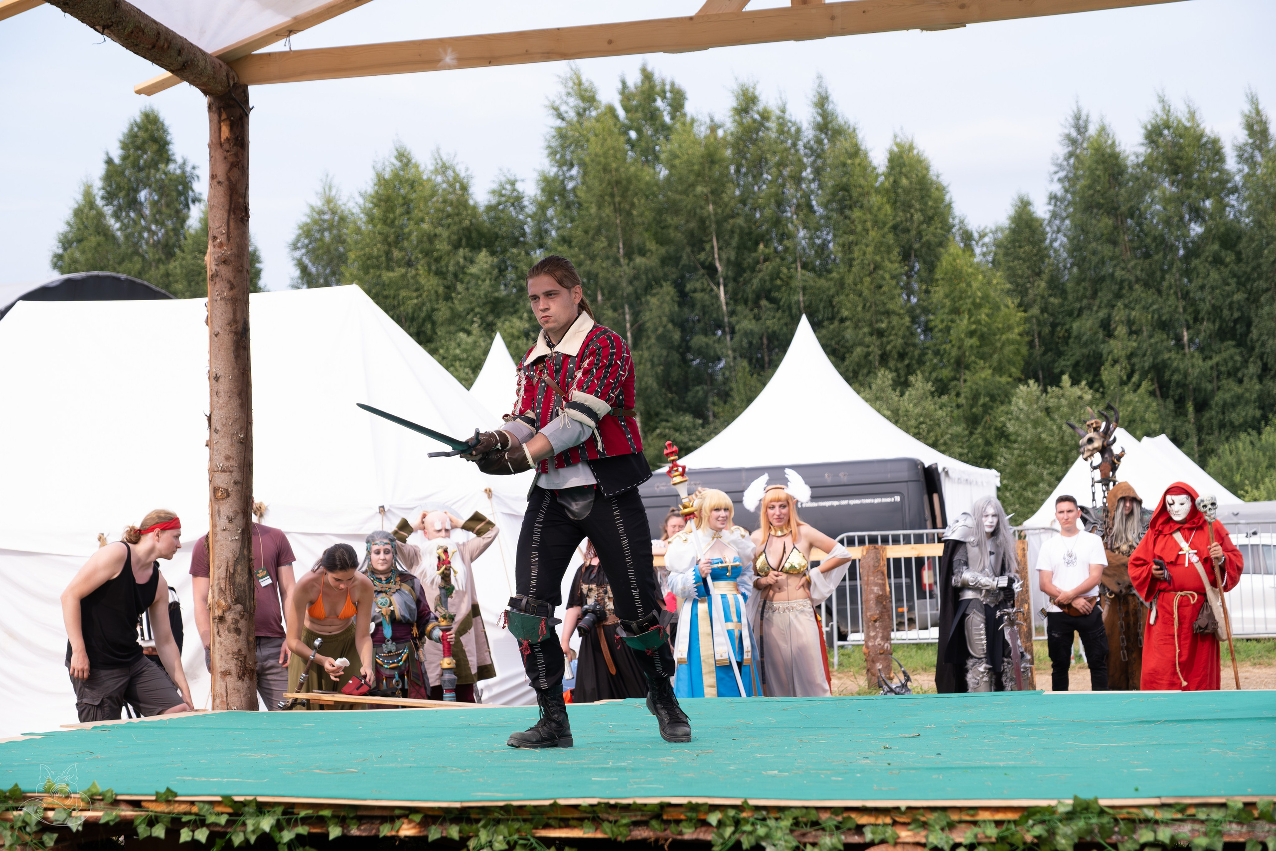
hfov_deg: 27.7
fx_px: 2587
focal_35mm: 73
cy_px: 426
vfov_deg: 18.7
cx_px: 638
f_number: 4
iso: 320
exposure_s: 1/1250
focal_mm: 48.5
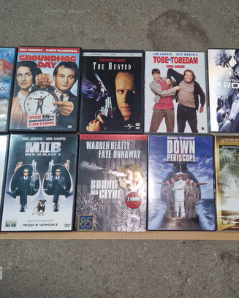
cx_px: 149
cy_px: 134
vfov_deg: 54.1
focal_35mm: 33
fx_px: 291
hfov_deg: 44.2
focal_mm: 5.4
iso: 640
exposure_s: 1/100
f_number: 1.8
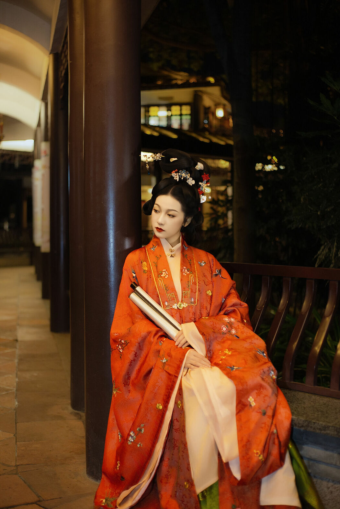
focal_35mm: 49
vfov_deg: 40.3
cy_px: 254
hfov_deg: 27.5
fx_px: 694
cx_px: 170
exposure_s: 1/80
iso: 800
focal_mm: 50
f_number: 2.5
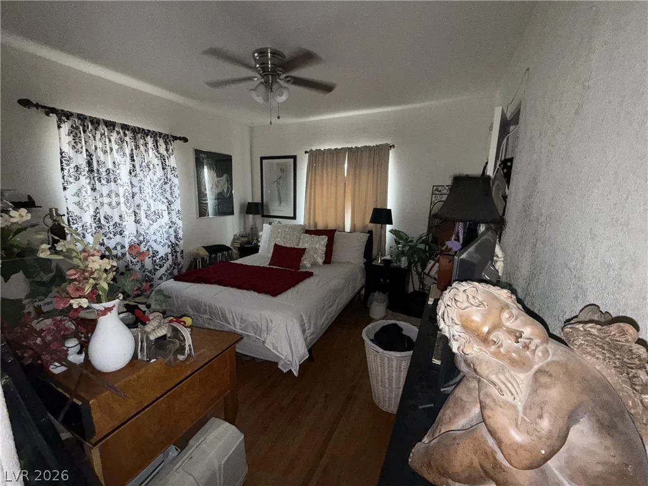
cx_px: 324
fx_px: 262
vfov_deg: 85.7
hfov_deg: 102.1
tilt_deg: -10.9
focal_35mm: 14
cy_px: 243
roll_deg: -1.2
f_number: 2.2
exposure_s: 1/60
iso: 200
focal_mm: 2.22
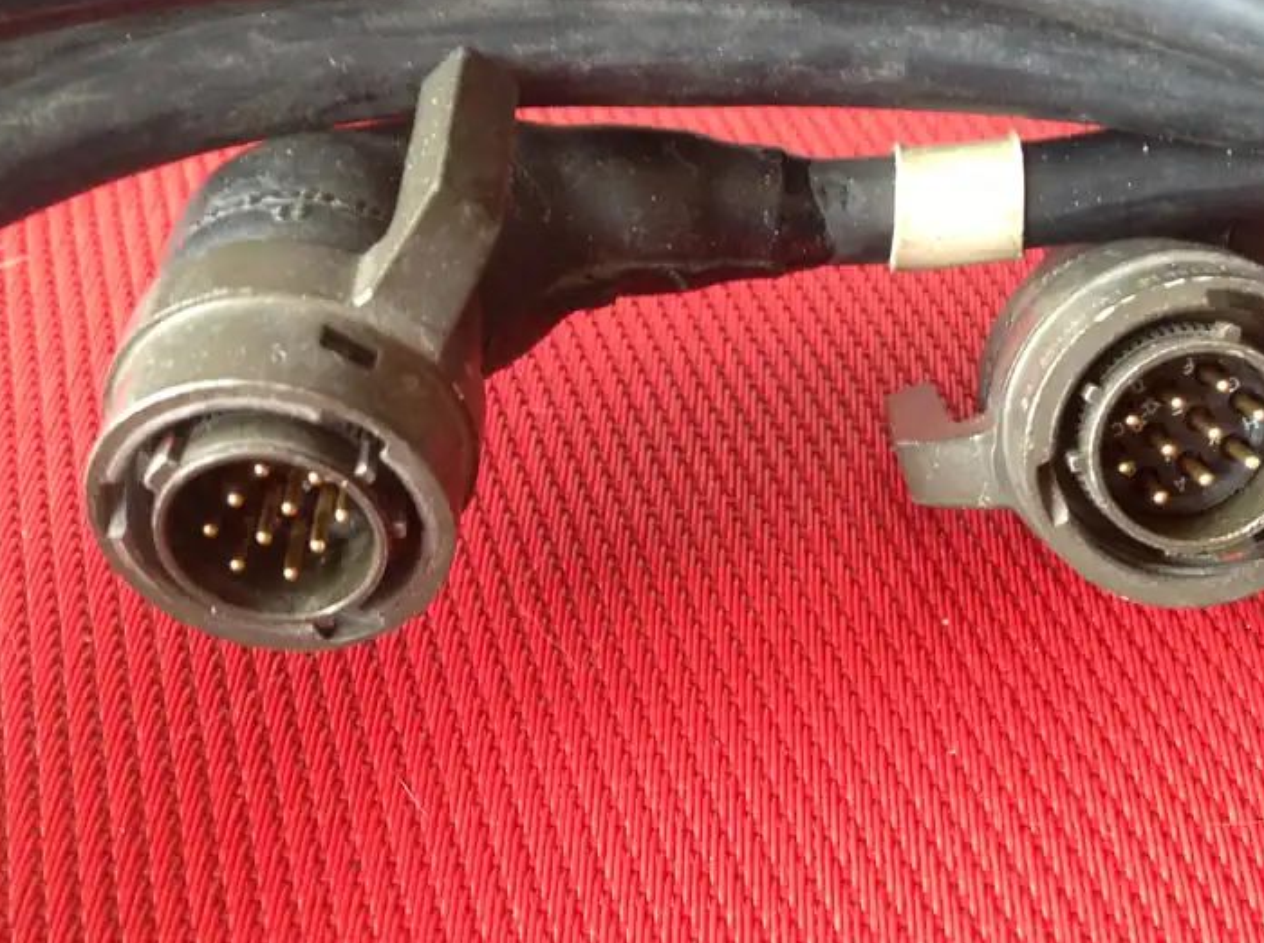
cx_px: 688
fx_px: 1822
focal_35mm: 50
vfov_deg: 28.9
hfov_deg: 38.2
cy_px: 605
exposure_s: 1/15
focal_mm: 4.28
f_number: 2.4
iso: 125
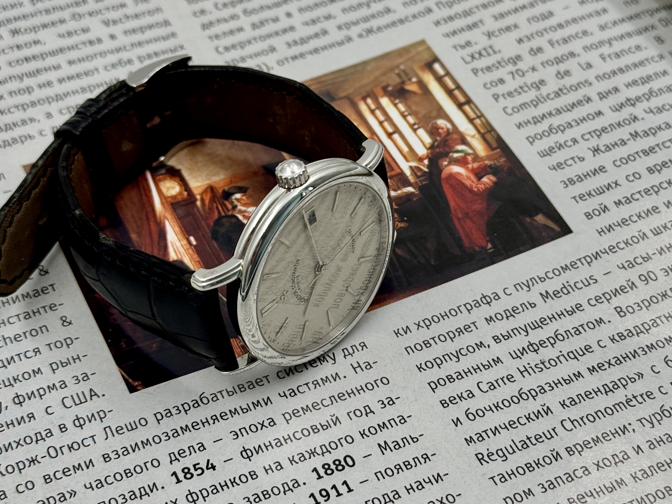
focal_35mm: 49
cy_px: 249
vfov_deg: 29.7
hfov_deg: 38.9
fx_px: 951
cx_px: 340
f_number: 1.78
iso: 64
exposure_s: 1/549
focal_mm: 6.76
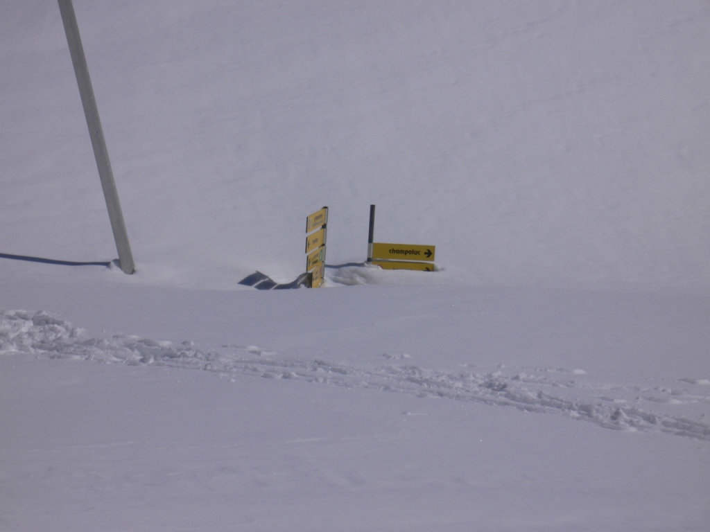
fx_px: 2154
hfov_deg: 18.7
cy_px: 266
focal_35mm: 105
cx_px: 355
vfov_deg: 14.1
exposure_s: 1/1000
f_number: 10
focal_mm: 17.4
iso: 80
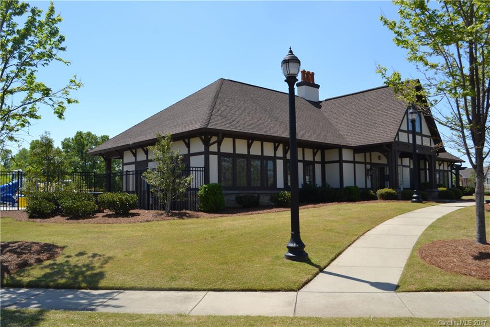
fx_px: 408
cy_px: 164
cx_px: 245
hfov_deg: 61.9
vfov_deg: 43.6
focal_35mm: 30
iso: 100
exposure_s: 1/200
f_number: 8
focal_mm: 20
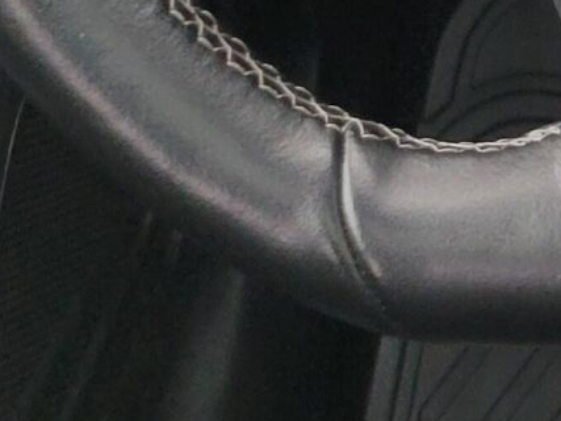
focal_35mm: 156
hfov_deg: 11.1
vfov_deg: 8.2
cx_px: 1252
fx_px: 2527
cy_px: -784
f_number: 1.8
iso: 250
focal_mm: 5.4
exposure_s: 1/100
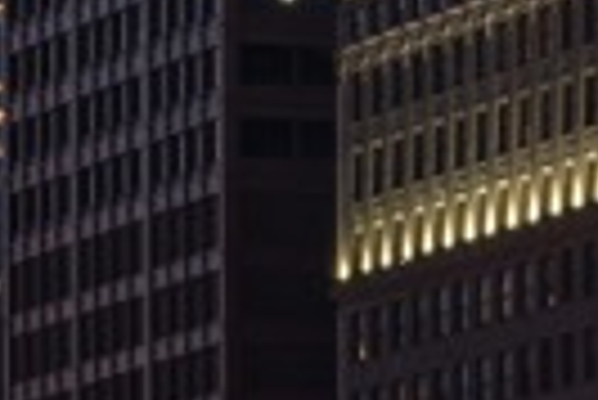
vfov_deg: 1.8
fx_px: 12572
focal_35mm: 756
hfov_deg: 2.7
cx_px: 1349
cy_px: 499
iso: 40
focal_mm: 112
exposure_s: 25
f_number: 22
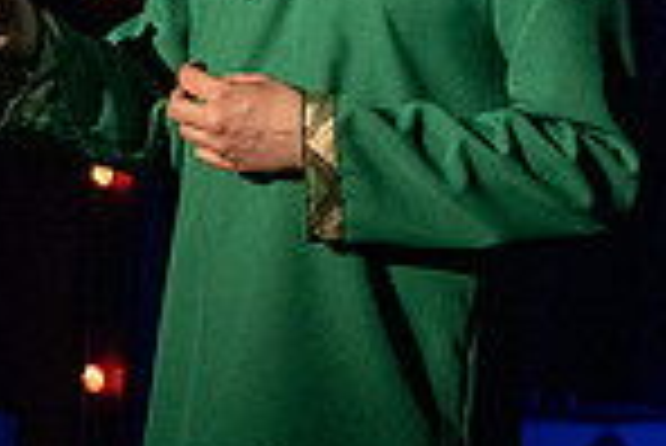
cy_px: -97
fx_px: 3852
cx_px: 81
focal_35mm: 208
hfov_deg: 9.8
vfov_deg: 6.6
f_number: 4.5
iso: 2500
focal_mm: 35
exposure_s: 1/125
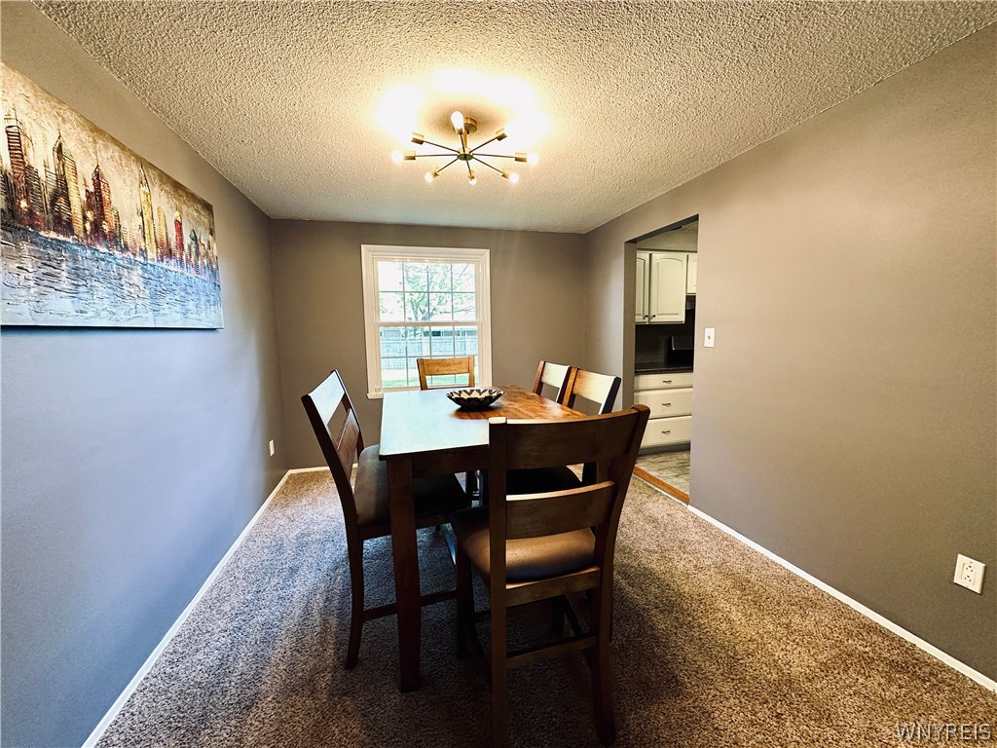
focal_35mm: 14
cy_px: 374
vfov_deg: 85.7
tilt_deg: -6.3
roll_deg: +1.3
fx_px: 403
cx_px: 498
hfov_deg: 102.1
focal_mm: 2.22
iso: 160
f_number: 2.2
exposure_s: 1/60
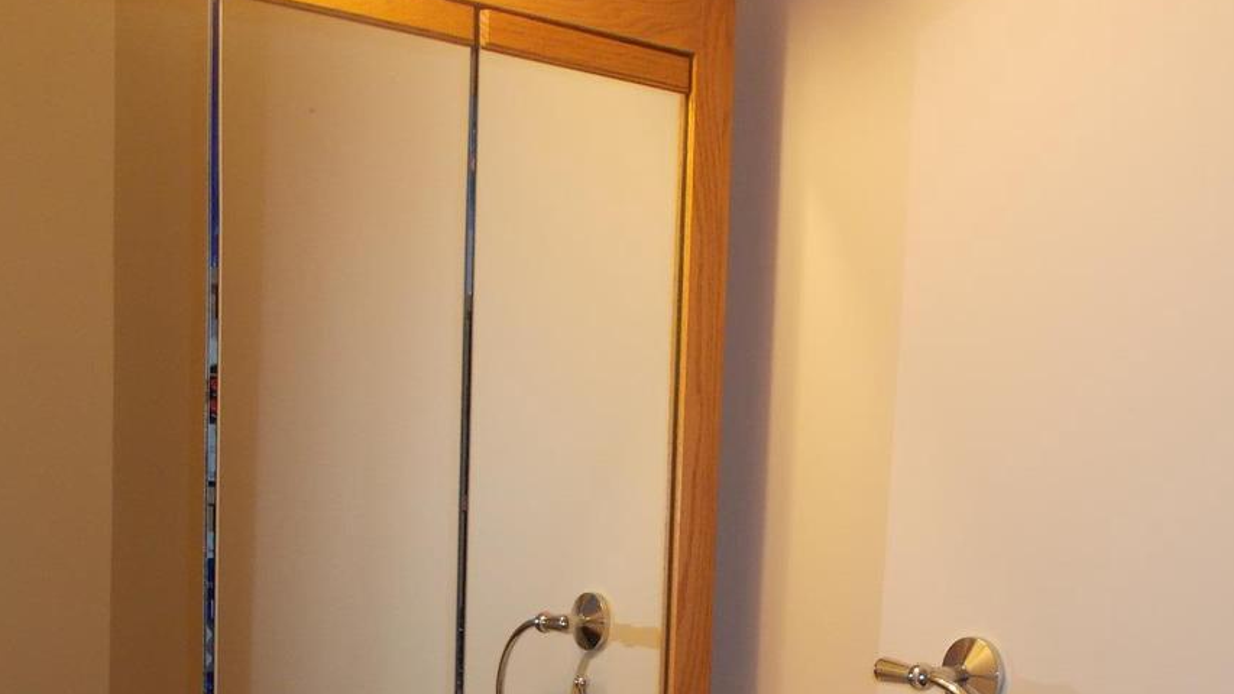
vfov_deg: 22.7
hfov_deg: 40.6
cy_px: 674
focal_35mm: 51
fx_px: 1669
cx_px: 642
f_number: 3.2
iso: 200
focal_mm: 4.6
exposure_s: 1/25
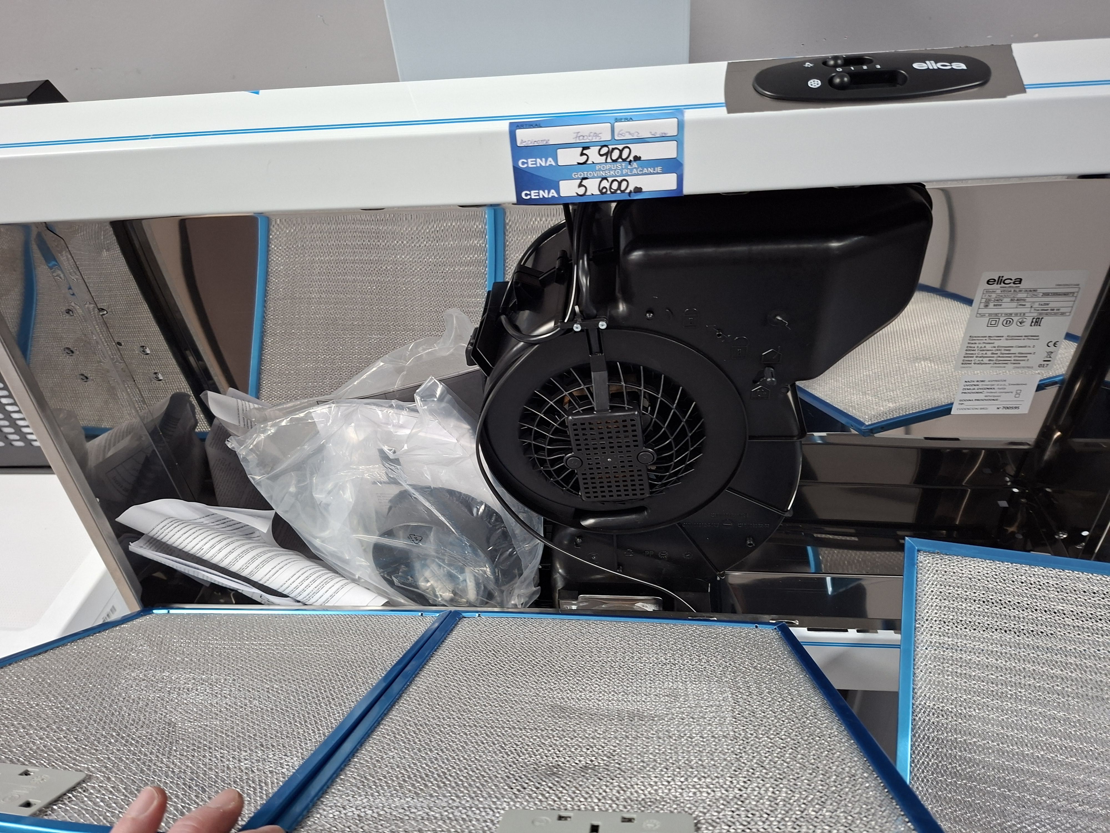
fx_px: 738
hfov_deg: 73.9
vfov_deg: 58.9
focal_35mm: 23
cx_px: 555
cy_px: 416
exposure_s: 1/33
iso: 250
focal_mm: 5.54
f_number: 1.8
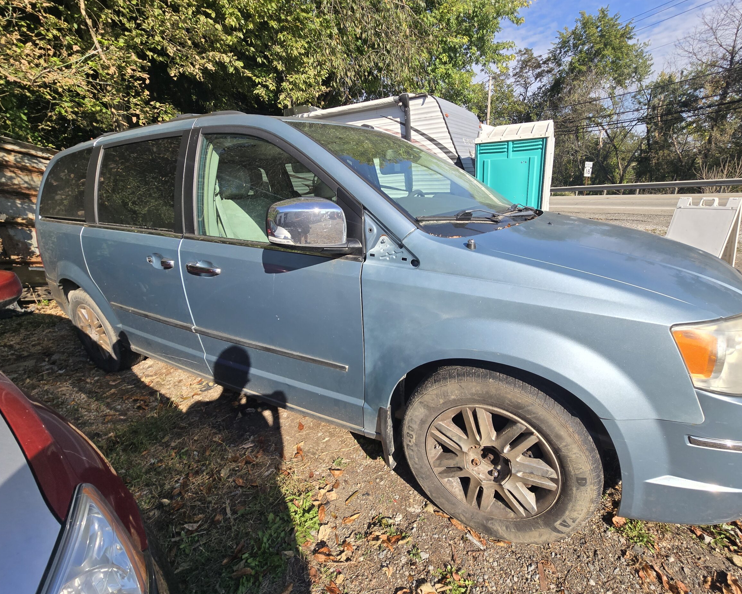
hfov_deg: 100.5
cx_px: 400
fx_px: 307
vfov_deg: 88.0
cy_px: 304
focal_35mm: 14
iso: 50
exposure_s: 1/1395
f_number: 2.2
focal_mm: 2.2
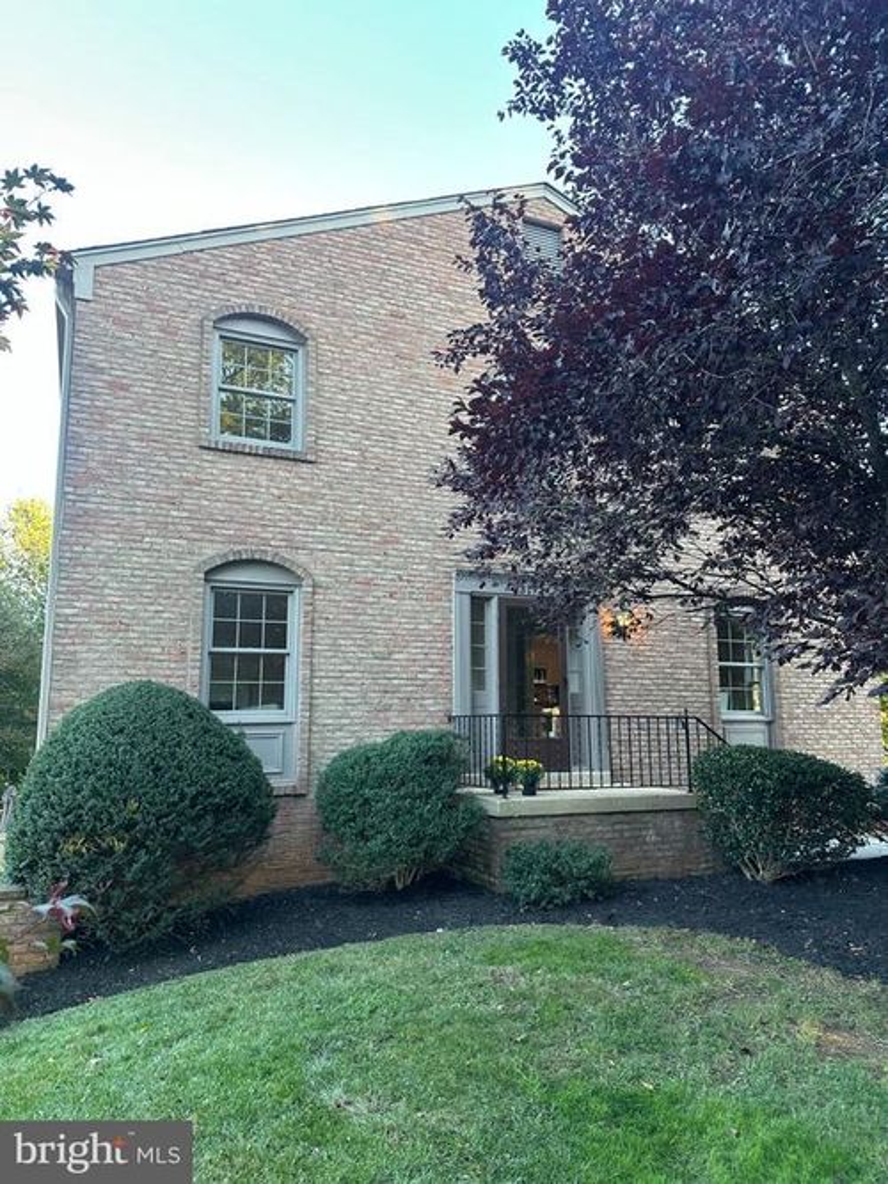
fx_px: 821
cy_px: 592
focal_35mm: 24
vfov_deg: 71.6
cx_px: 444
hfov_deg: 56.8
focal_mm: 6.86
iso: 100
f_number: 1.78
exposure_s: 1/121
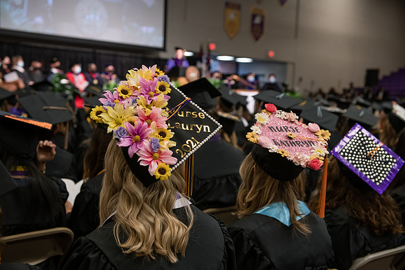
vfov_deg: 28.1
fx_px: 540
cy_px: 135
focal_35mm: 48
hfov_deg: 41.1
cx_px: 202
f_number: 4
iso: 1000
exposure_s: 1/200
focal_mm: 48
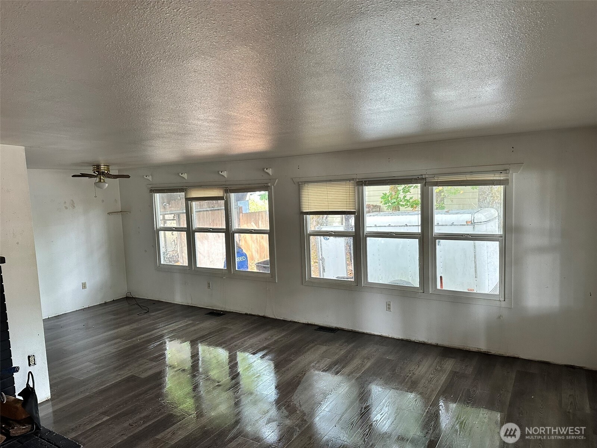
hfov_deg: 71.6
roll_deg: +2.4
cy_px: 224
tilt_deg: -5.1
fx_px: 414
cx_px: 298
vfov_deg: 56.8
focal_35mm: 24
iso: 200
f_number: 1.78
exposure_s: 1/121
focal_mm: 6.86
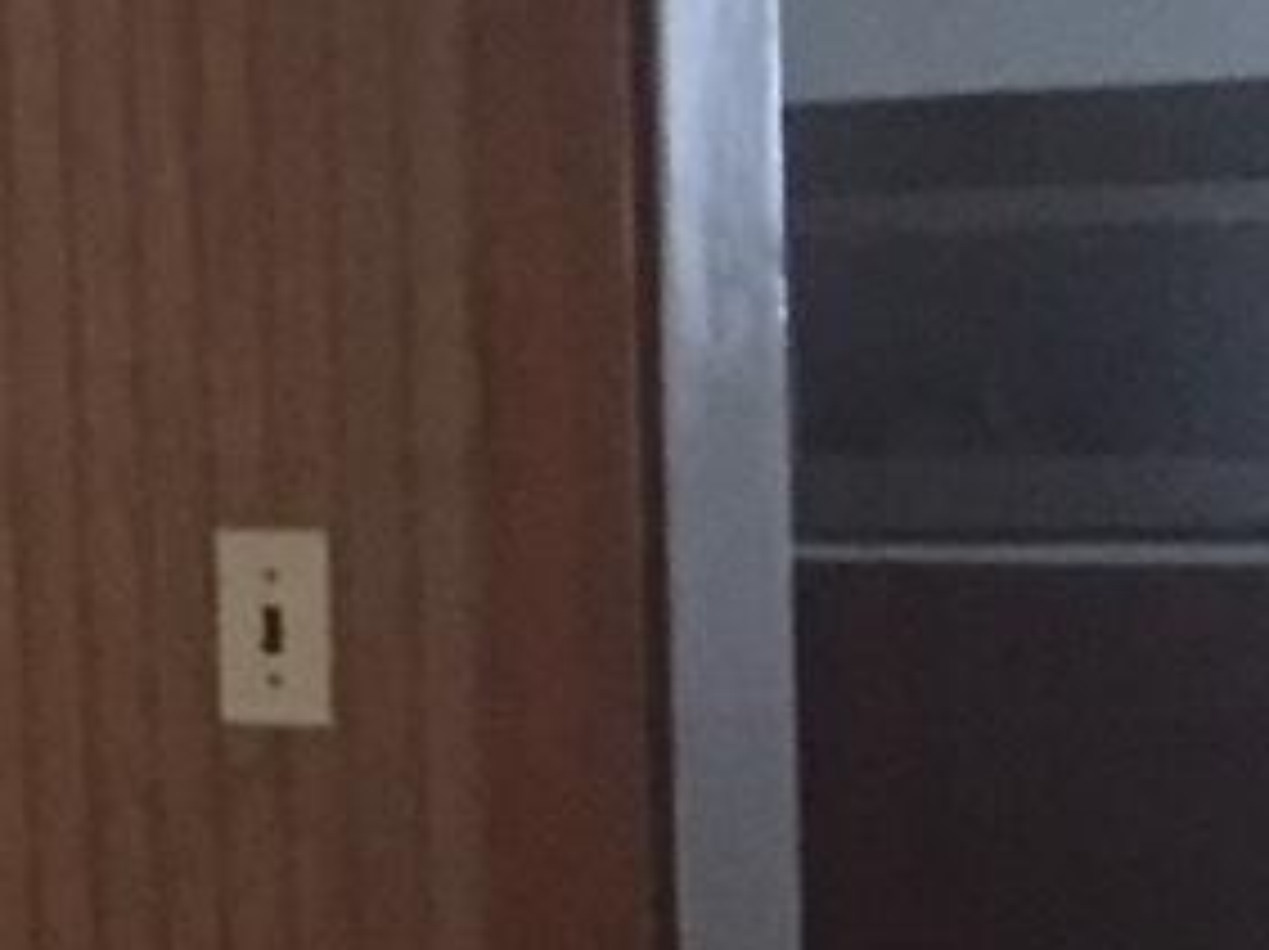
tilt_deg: -5.9
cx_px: -2102
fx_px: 6154
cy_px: 653
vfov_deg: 8.8
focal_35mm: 168
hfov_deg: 9.9
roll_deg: +3.1
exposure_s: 1/17
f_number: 2.2
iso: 250
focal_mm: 4.15
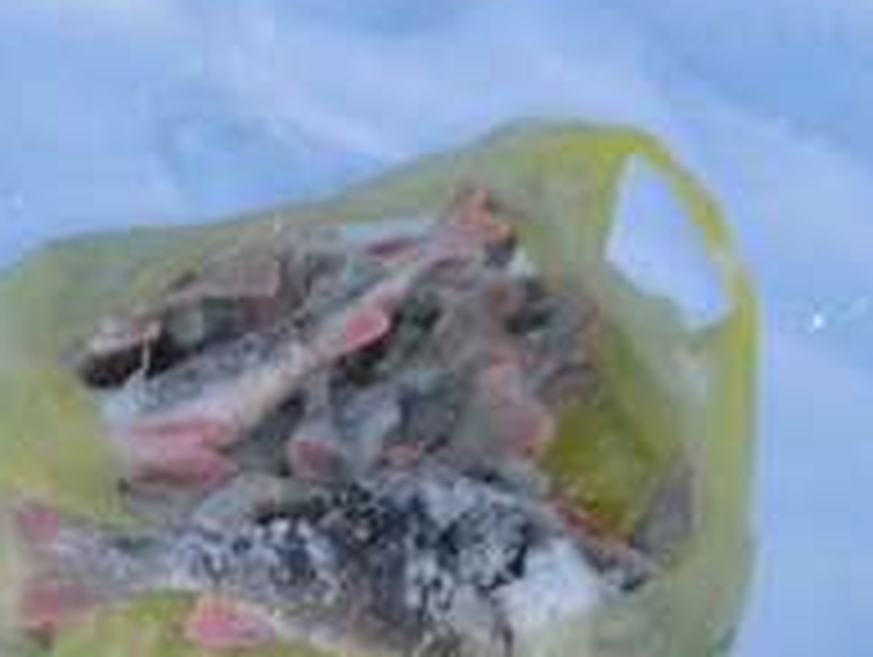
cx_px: 322
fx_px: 4368
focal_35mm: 173
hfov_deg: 11.4
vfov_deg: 8.5
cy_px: 837
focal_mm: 10.5
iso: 50
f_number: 3.5
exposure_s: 1/30
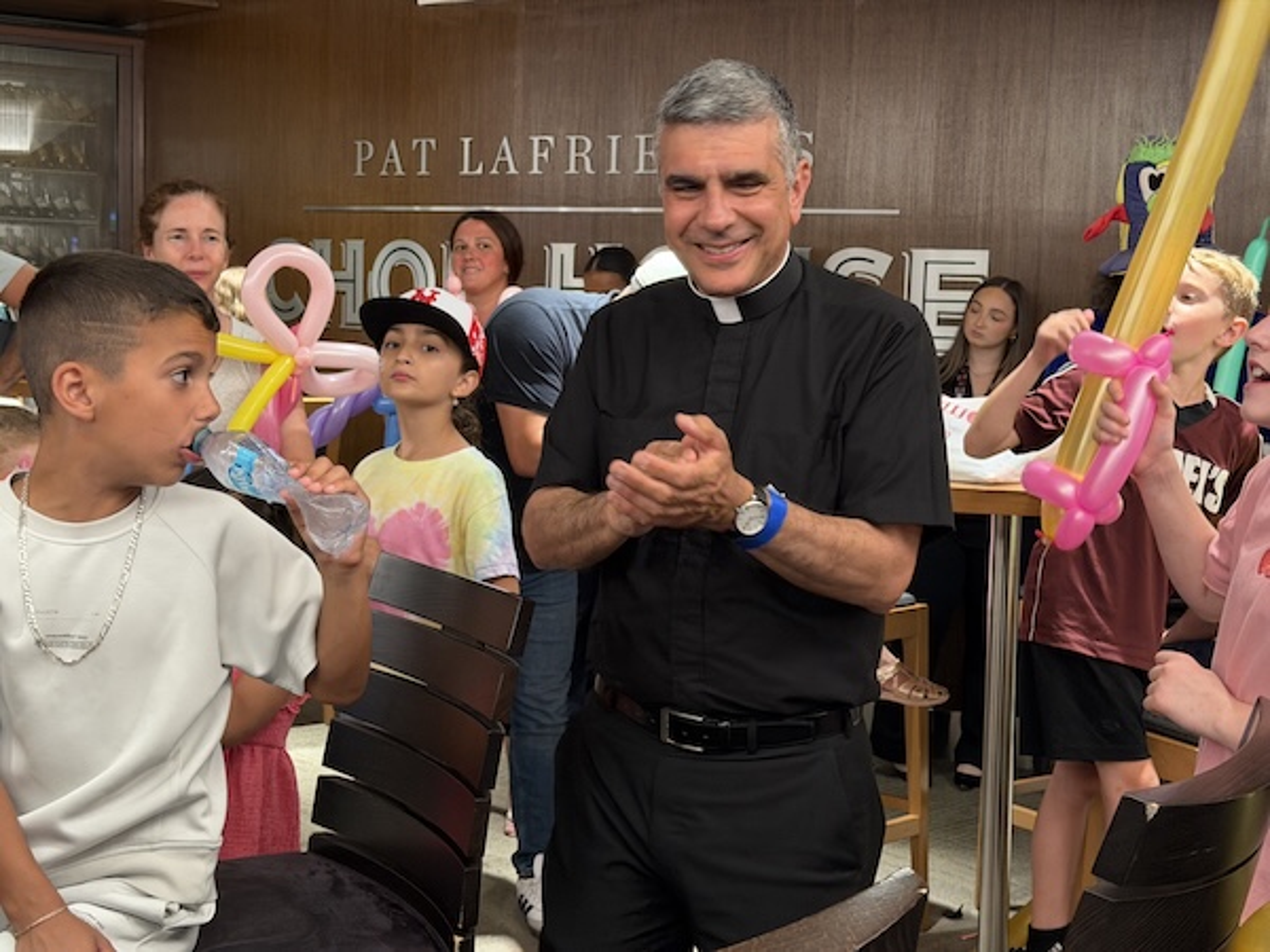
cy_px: 476
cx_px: 635
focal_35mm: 48
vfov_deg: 30.3
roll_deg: -1.5
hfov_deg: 39.7
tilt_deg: -4.8
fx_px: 1761
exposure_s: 1/60
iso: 250
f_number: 1.78
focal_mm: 6.76
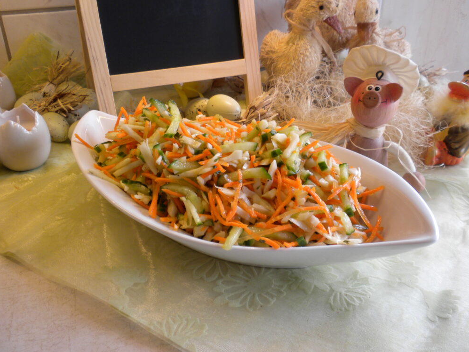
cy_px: 174
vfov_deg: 37.7
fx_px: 515
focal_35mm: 38
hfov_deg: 49.0
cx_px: 231
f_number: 3.5
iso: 86
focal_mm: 6.6
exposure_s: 1/56.8
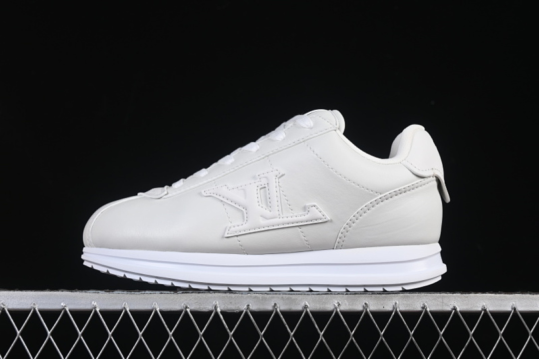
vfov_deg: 18.2
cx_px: 270
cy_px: 180
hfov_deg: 27.0
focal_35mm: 75
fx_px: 1123
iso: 160
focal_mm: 50
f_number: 8
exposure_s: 1/80
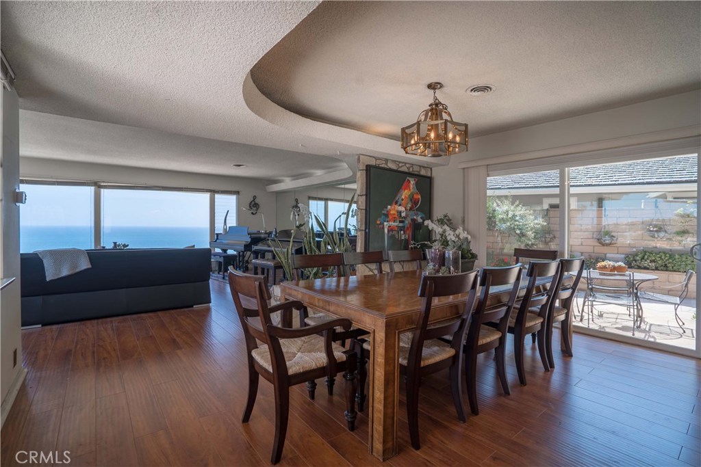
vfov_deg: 73.8
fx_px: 312
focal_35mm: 16
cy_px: 234
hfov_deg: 96.7
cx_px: 350
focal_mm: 16
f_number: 6.3
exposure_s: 1/400
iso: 160
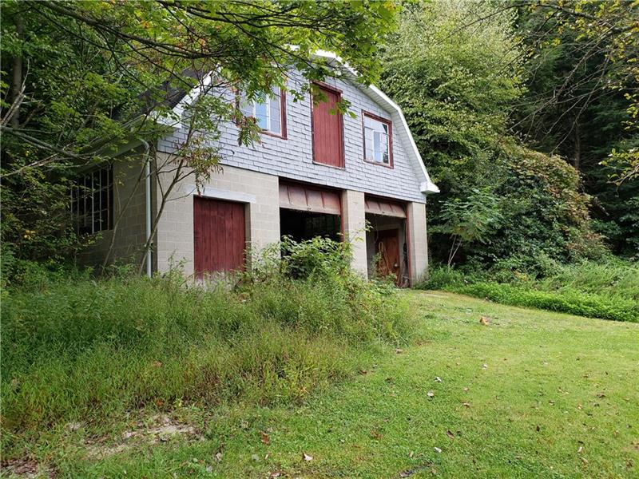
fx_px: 480
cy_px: 240
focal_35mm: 26
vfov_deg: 53.1
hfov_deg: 67.3
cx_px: 320
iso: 50
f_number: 2.4
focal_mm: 4.3
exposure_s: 1/100
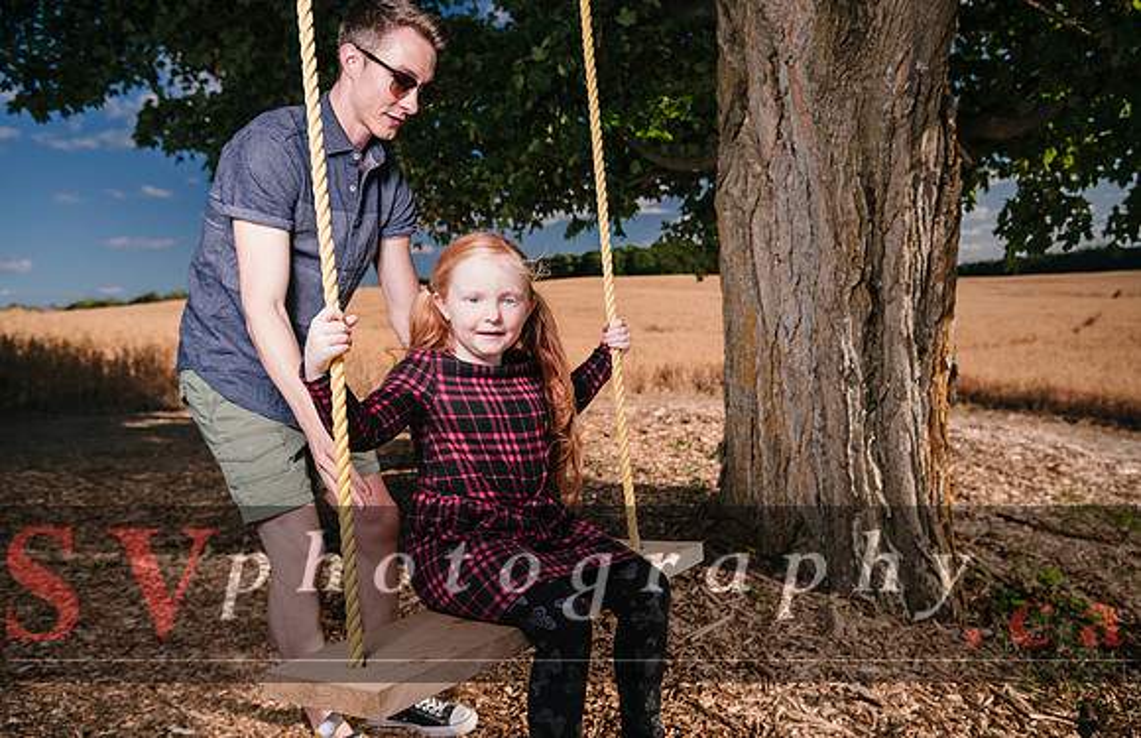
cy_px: 358
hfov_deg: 61.9
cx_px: 570
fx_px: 951
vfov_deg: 42.4
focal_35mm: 30
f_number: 5
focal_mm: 30
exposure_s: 1/200
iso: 64
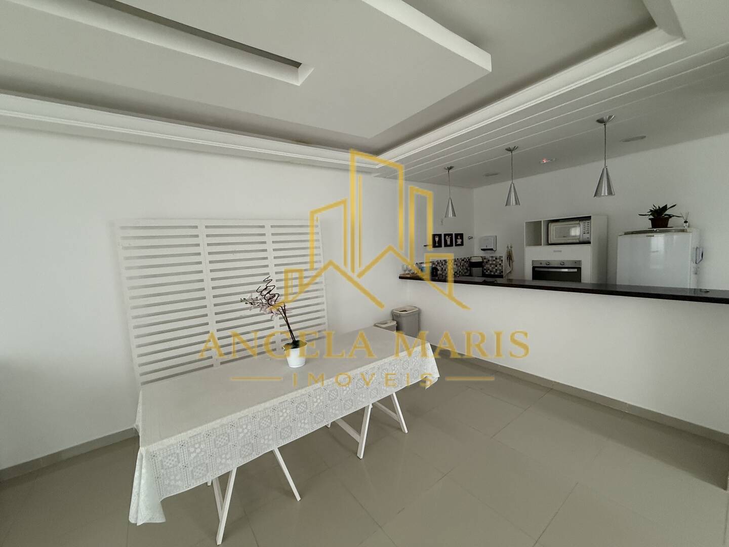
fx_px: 295
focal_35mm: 14
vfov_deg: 85.7
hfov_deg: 102.1
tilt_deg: -4.9
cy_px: 274
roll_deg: +3.7
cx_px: 364
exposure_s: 1/60
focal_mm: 2.22
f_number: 2.2
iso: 400
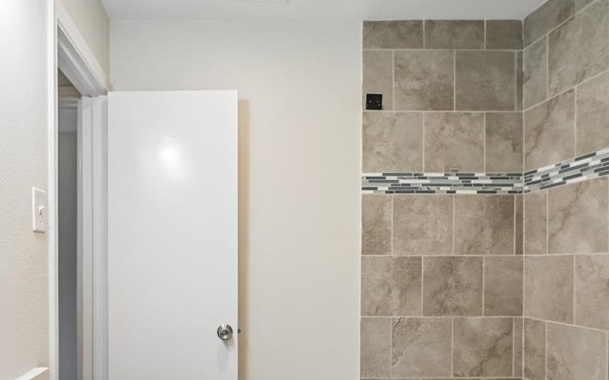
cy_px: 274
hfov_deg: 72.0
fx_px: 415
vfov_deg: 47.8
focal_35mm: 25
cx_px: 253
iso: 400
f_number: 8
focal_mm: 17
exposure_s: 1/20
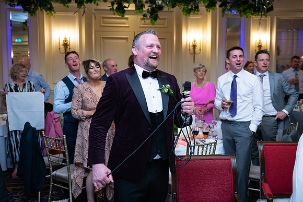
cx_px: 152
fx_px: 404
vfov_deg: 28.1
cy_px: 101
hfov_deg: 41.1
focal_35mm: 48
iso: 800
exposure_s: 1/160
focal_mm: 48
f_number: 3.5
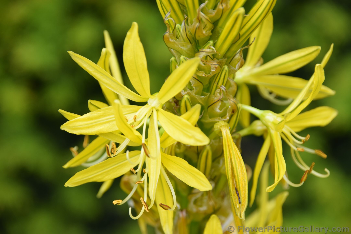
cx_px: 176
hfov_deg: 8.9
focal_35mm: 232
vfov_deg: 5.9
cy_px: 117
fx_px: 2267
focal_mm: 155
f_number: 8
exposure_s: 1/250
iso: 360
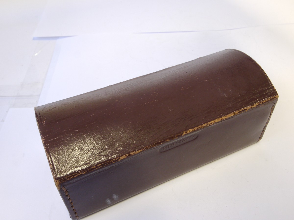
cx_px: 147
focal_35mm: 36
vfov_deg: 39.7
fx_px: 306
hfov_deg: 51.4
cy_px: 110
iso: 800
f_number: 11
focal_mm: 18
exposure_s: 1/10
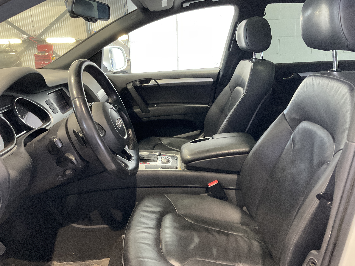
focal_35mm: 29
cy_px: 133
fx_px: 297
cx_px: 178
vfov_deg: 48.2
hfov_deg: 61.7
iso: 250
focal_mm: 3
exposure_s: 1/40
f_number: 1.8
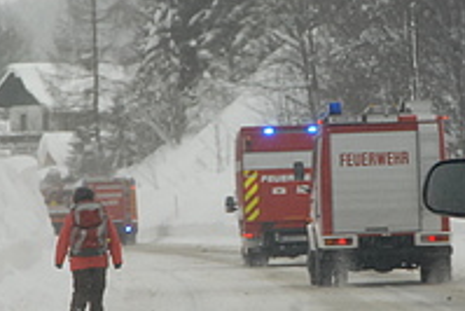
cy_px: 206
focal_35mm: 429
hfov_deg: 4.8
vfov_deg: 3.2
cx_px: 279
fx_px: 5545
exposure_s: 1/180
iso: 800
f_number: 10
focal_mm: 120
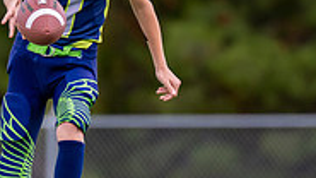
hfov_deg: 2.2
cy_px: -10
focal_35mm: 1001
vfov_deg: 1.2
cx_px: 126
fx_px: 8386
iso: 400
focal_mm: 200
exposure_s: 1/2500
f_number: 2.8
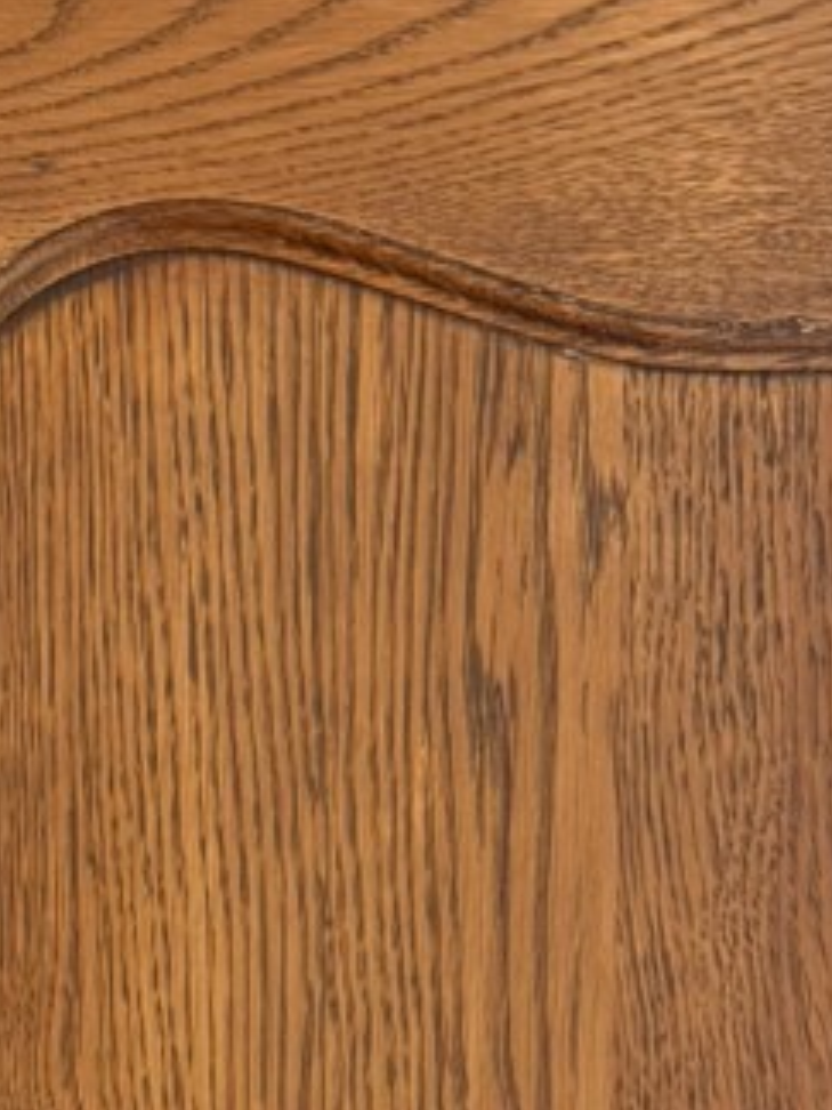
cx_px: -127
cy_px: 1473
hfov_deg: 16.0
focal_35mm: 89
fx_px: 2852
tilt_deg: -22.2
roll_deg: +3.4
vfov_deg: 20.1
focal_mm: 6.76
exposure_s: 1/50
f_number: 1.78
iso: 640
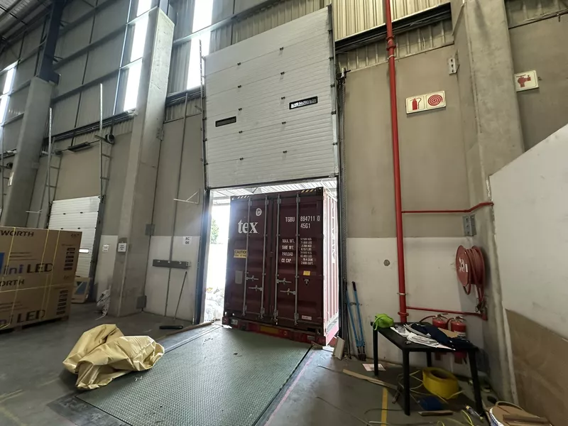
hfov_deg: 102.1
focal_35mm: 14
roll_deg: -1.5
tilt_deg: +8.3
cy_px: 213
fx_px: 230
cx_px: 284
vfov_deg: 85.7
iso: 160
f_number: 2.2
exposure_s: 1/50
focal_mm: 2.22
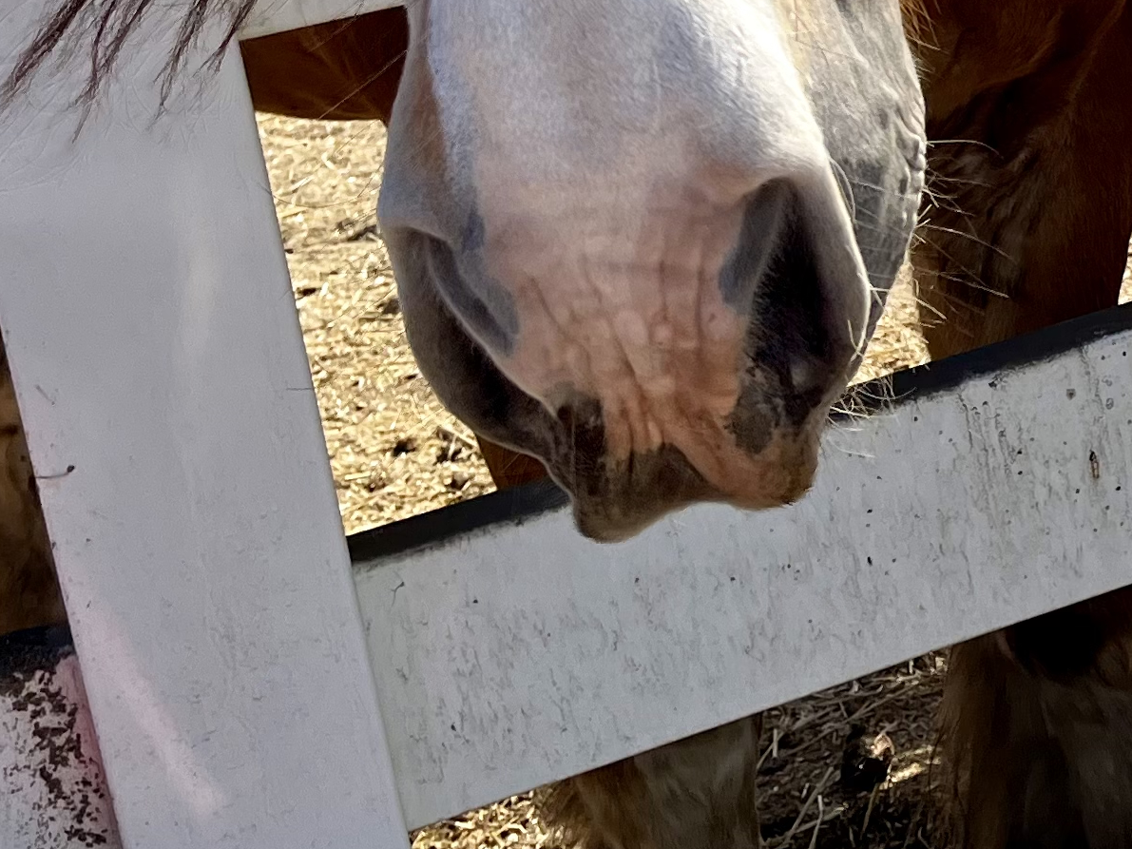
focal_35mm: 88
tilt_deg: -10.9
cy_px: -293
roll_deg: +9.6
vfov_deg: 15.8
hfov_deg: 20.3
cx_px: 1486
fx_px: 2877
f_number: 1.6
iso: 50
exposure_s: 1/1721
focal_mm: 5.1
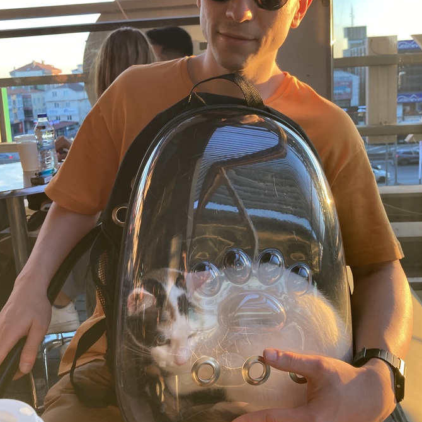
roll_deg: +3.3
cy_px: 161
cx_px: 208
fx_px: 469
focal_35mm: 34
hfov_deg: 48.4
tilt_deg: -9.1
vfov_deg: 48.1
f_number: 1.8
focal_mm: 3.99
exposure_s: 1/82
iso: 80
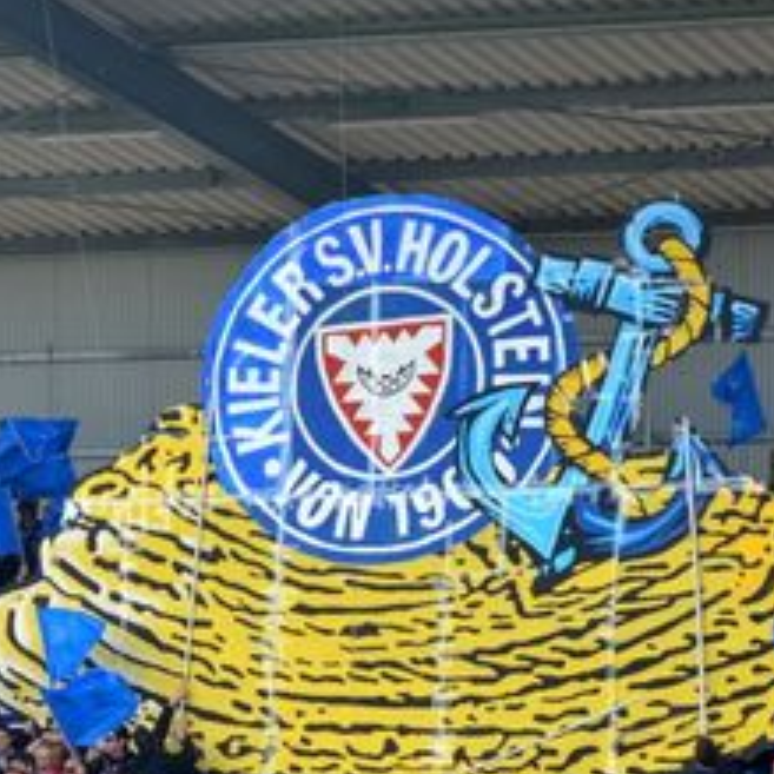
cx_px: 410
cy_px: 620
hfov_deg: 7.5
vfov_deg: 7.5
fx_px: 5869
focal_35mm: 232
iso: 400
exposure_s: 1/500
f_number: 5.6
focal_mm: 70
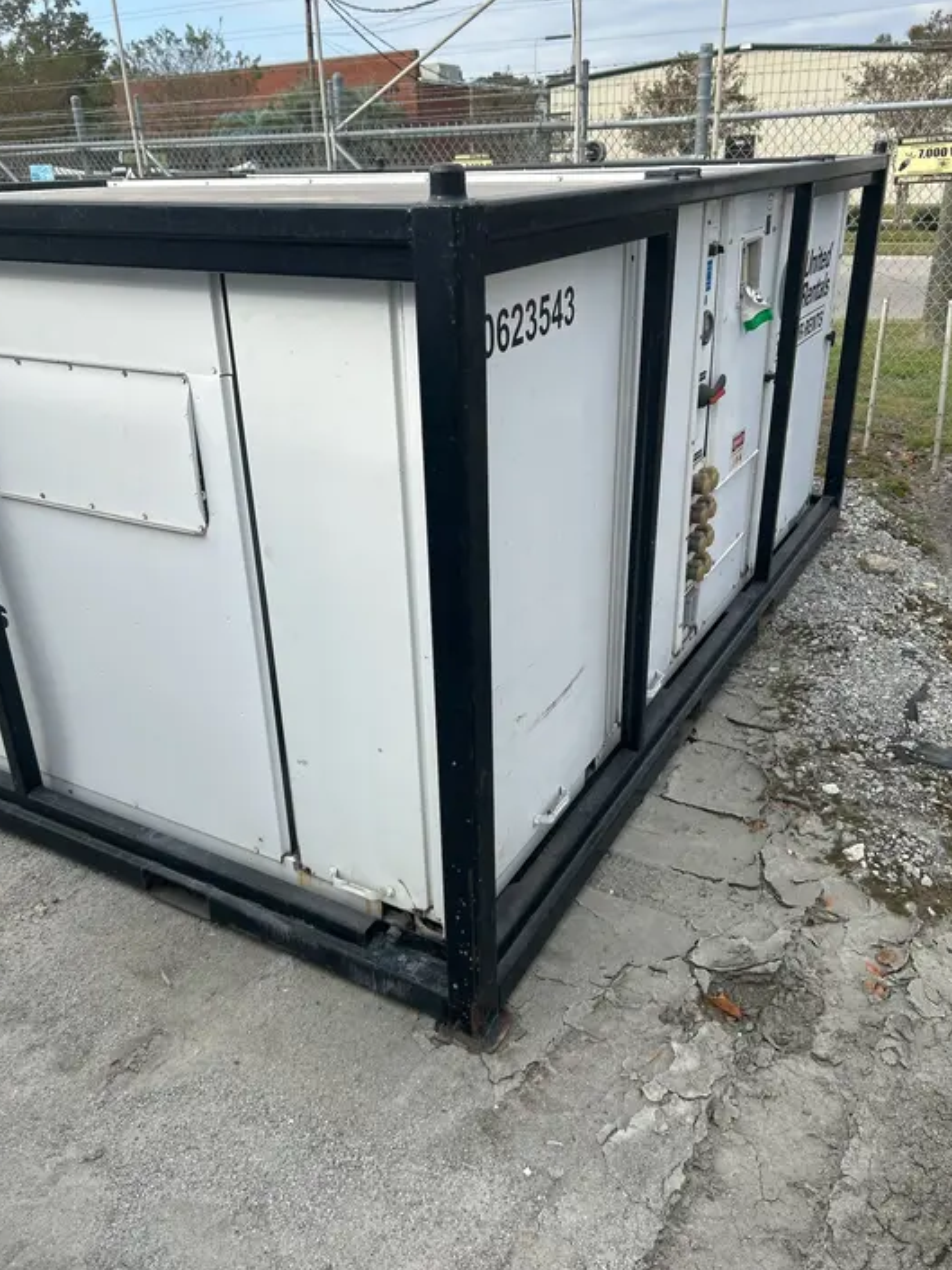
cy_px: 638
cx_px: 468
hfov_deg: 51.3
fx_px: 991
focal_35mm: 27
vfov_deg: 65.3
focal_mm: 5.7
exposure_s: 1/2252
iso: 50
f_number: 1.5
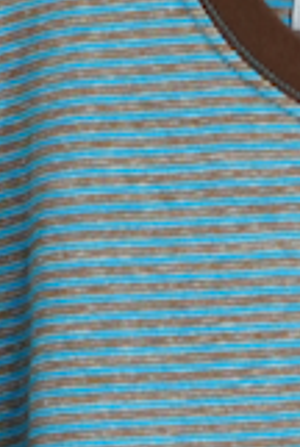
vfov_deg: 4.4
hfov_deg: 2.9
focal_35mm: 468
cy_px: 522
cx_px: 428
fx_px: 5825
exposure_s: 1/30
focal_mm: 59
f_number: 13
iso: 1600
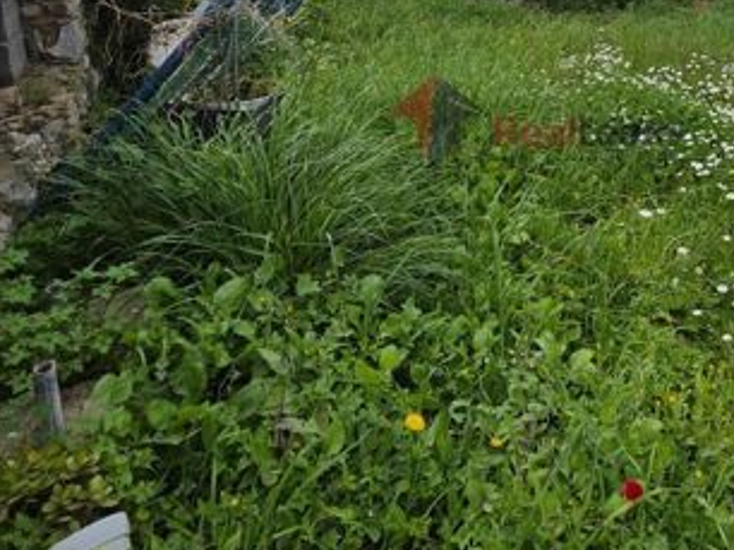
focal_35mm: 30
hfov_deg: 56.4
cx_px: 567
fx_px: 636
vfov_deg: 42.5
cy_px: 46
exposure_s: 1/1297
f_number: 1.9
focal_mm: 2.2
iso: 40
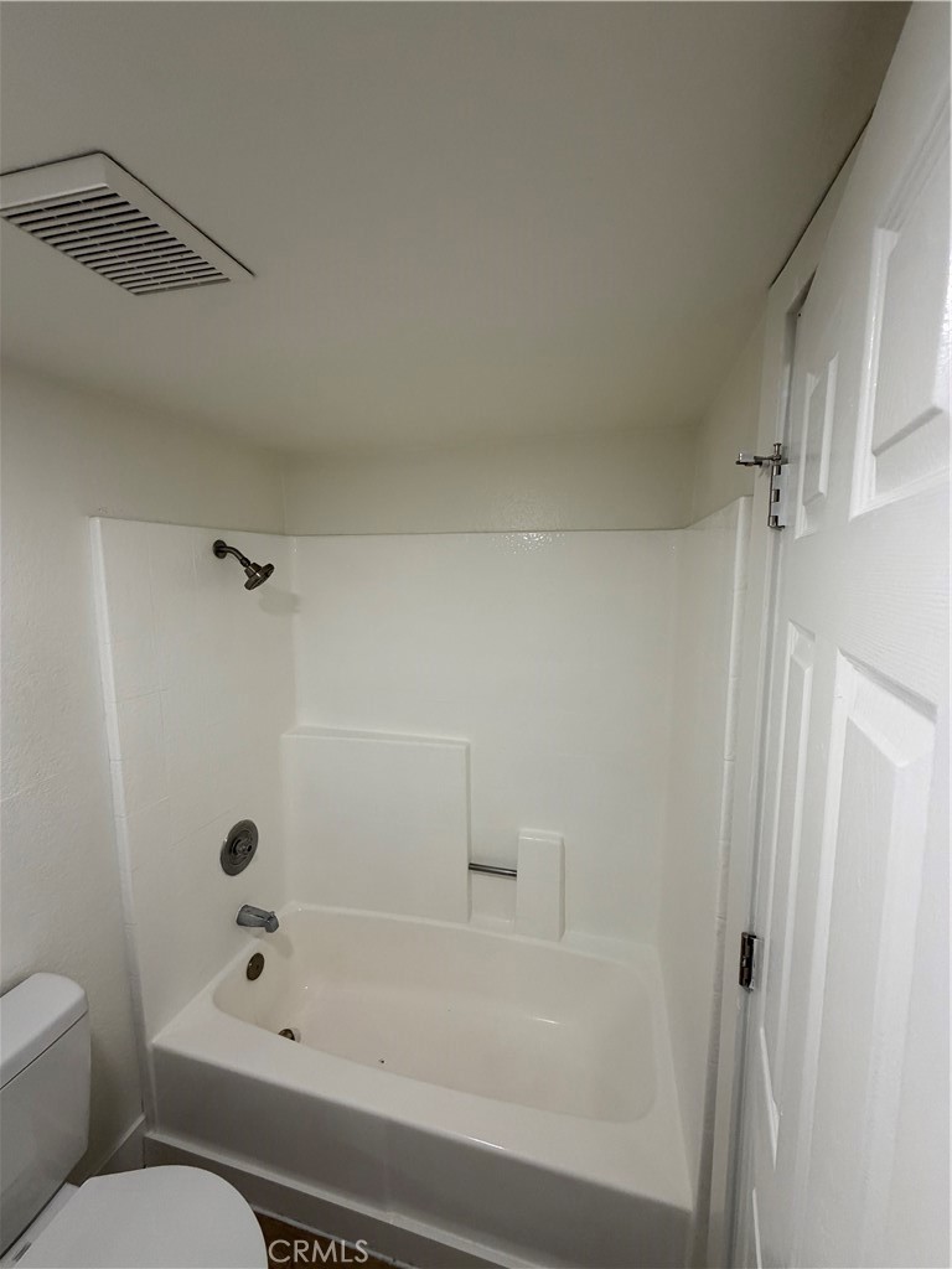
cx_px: 476
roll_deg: +0.1
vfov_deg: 102.1
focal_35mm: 14
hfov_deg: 85.7
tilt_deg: -7.2
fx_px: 513
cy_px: 634
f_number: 2.2
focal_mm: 2.22
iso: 160
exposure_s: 1/120
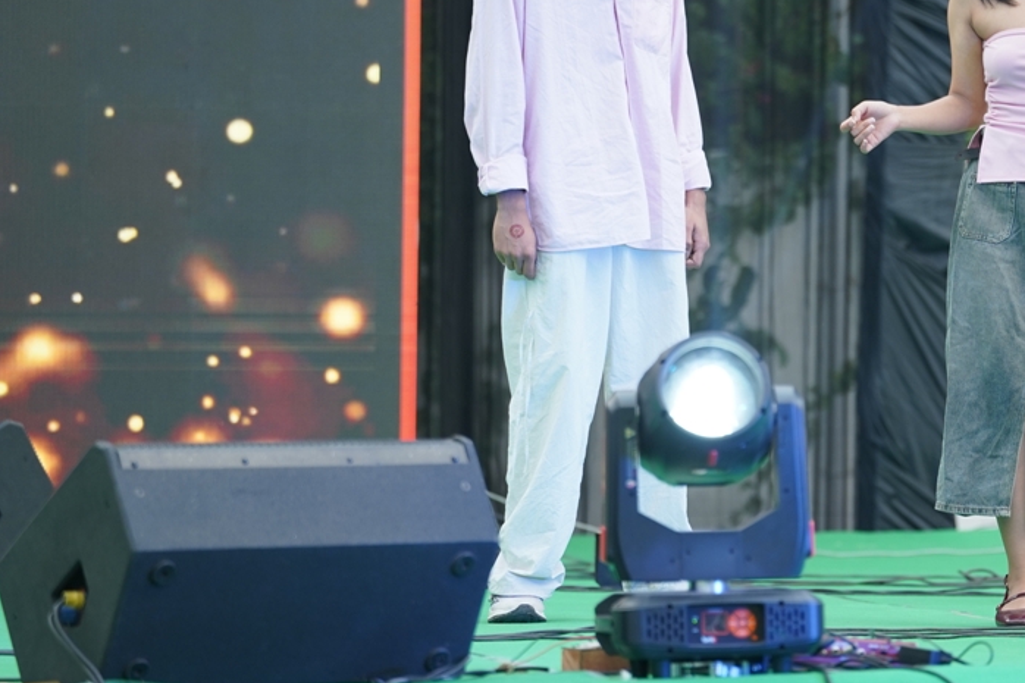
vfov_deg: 5.3
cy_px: 278
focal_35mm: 258
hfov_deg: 8.0
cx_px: 790
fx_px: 7344
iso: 400
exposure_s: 1/250
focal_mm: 150
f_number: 2.8
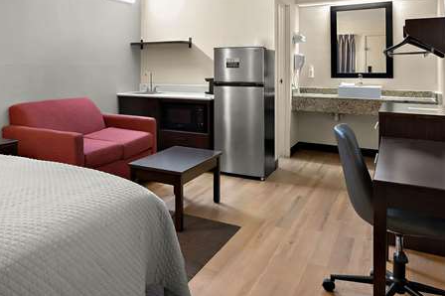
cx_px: 100
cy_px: 65
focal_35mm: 32
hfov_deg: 55.3
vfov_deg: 39.6
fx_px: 395
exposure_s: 2.5
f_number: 8
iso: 400
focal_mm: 14
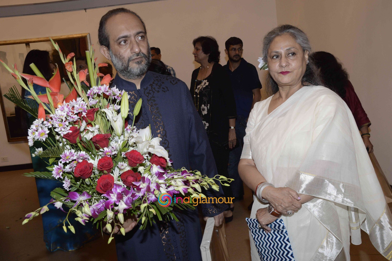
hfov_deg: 51.3
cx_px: 196
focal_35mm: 38
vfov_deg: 35.4
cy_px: 130
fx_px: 408
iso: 800
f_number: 8
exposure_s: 1/200
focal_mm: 25
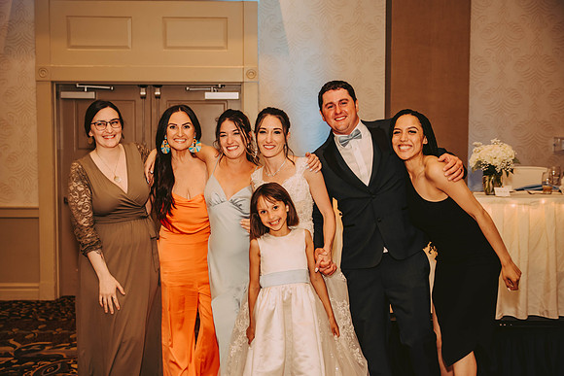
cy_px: 188
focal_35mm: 48
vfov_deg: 28.1
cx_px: 282
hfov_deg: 41.1
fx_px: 752
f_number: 2.8
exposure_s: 1/60
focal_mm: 48
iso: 500
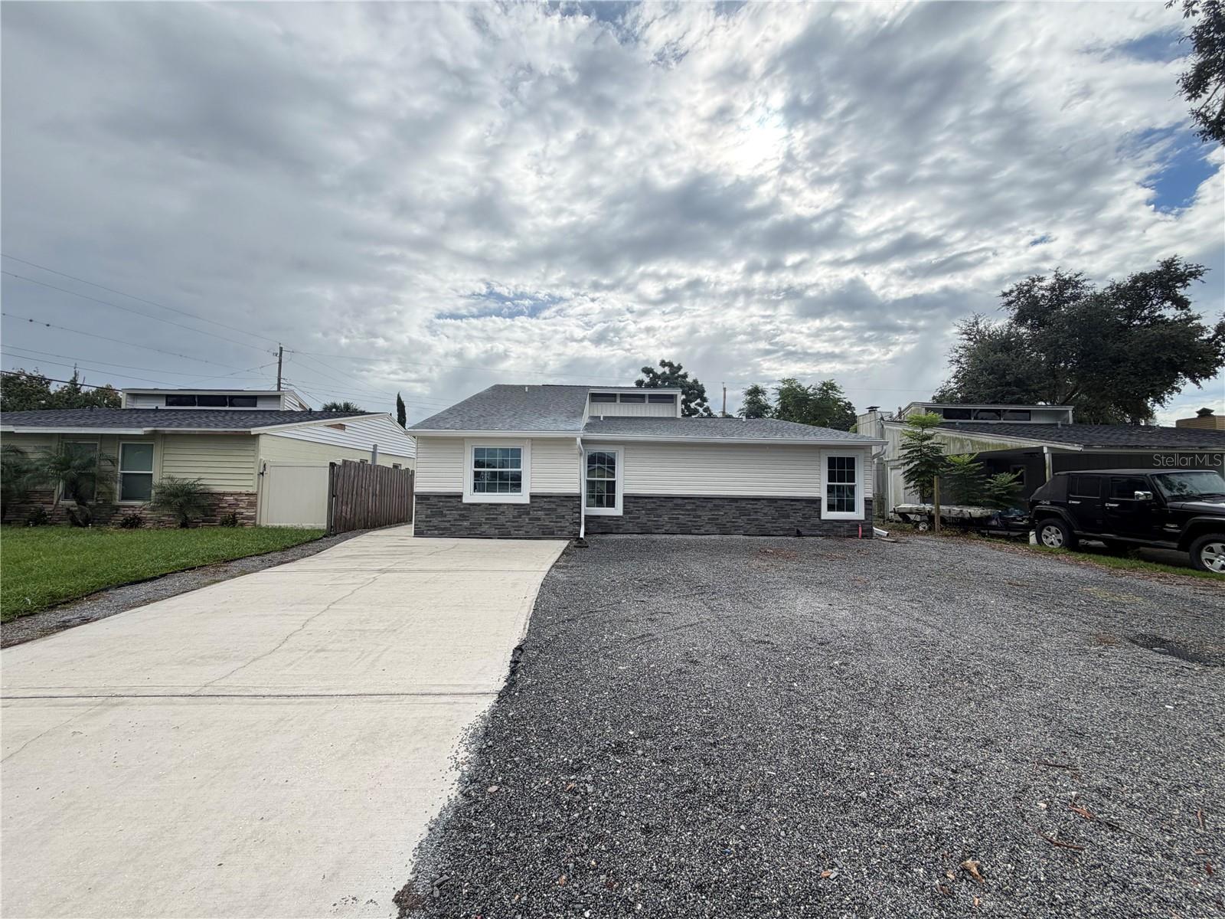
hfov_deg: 102.1
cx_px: 612
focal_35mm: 14
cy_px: 460
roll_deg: -0.8
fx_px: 495
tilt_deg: +3.9
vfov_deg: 85.7
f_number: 2.2
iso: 25
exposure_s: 1/820
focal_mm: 2.22
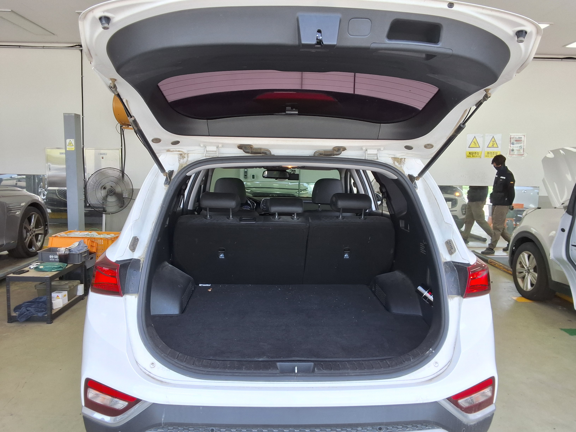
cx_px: 288
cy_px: 216
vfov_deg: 49.7
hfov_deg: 63.4
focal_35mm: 28
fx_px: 466
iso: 32
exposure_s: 1/230
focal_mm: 2.91
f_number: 1.9
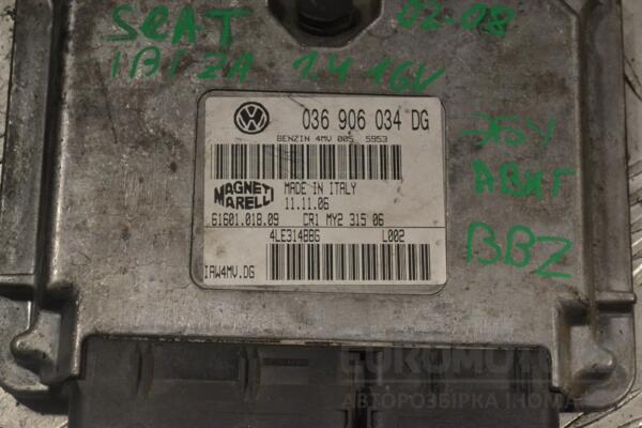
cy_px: 214
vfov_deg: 16.6
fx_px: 1471
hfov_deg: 24.6
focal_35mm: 82
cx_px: 321
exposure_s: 1/500
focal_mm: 55
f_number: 11
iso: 3200
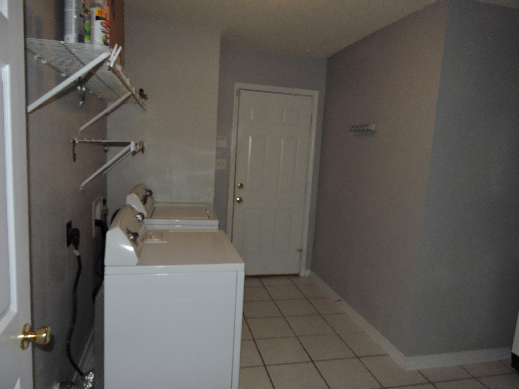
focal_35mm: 24
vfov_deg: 56.8
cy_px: 194
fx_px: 360
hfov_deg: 71.6
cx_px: 260
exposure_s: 1/30
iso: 200
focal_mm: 4.3
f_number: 3.3
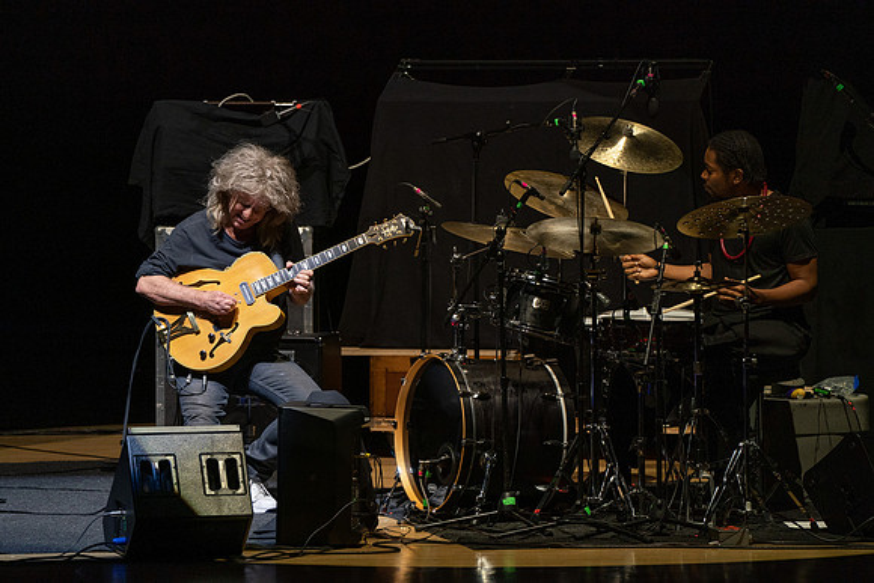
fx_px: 9276
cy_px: 292
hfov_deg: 5.4
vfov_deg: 3.6
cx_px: 437
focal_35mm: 382
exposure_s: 1/250
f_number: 5.6
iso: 2000
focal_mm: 382
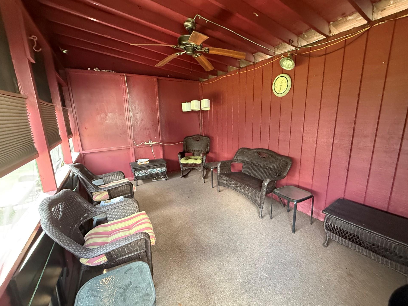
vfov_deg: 81.8
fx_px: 177
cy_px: 154
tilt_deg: -10.8
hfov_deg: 98.0
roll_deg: -0.2
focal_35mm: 15
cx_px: 217
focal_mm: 2.22
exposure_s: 1/60
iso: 640
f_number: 2.2
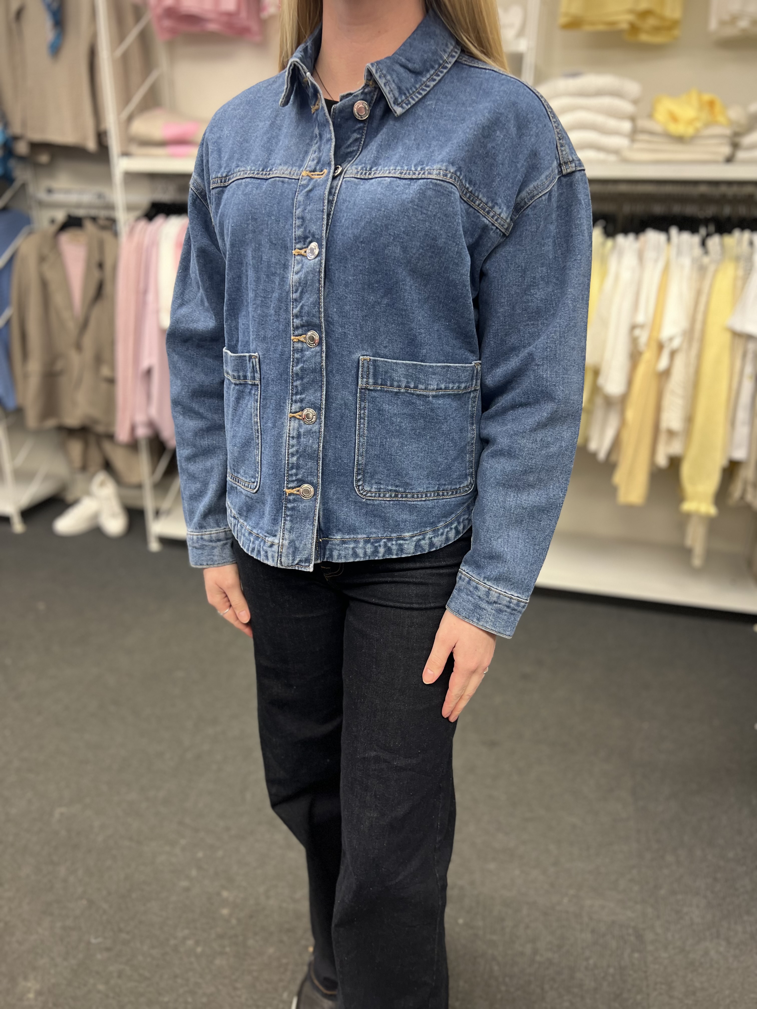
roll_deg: -1.7
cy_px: 504
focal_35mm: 26
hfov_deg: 53.1
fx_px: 758
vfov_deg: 67.3
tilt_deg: -21.8
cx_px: 378
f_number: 1.5
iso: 100
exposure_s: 1/50
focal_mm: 5.7
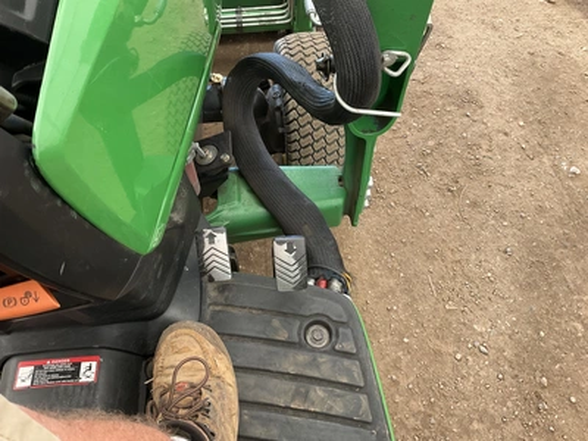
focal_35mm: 29
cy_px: 220
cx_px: 294
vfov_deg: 48.2
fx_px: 493
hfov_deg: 61.7
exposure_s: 1/107
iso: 64
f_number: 1.8
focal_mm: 3
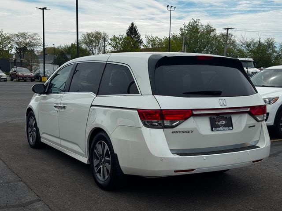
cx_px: 141
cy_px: 106
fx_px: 391
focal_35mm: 48
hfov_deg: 39.7
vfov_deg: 30.3
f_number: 1.78
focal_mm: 6.76
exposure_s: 1/5848
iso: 64
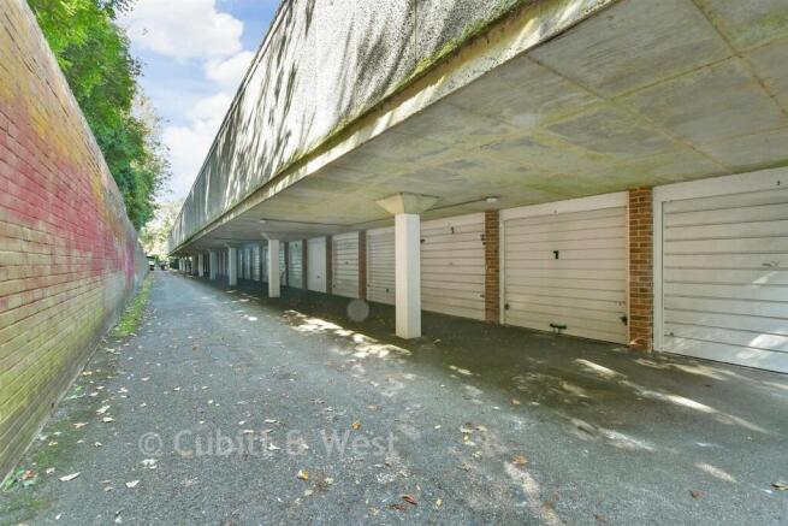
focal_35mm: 15
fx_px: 328
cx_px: 394
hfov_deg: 100.4
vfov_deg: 77.4
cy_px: 263
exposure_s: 1/8
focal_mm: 10
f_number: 8
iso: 160
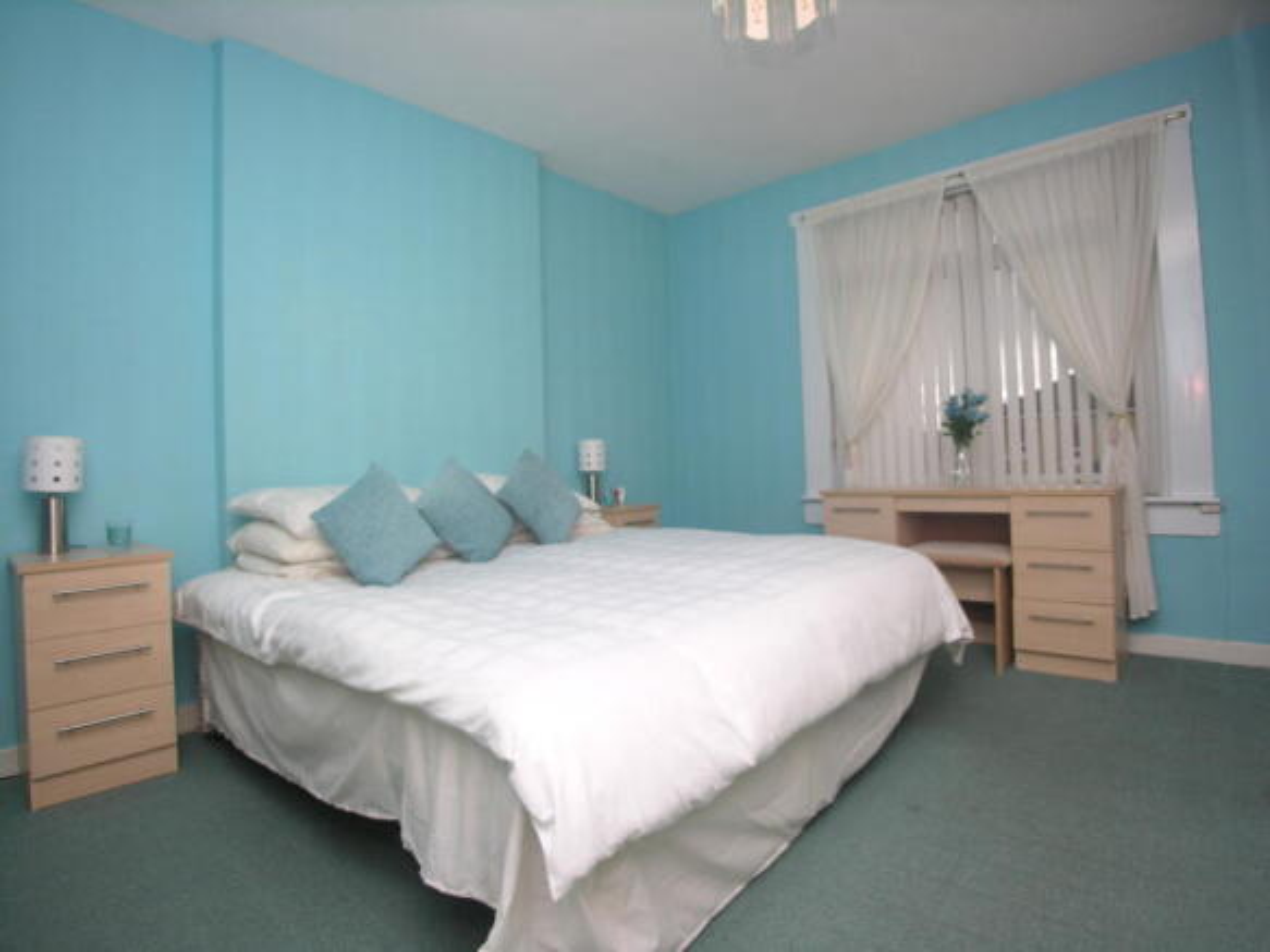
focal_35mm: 24
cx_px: 635
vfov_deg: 56.8
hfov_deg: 71.6
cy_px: 476
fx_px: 880
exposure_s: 1/125
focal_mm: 6.1
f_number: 2.6
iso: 50
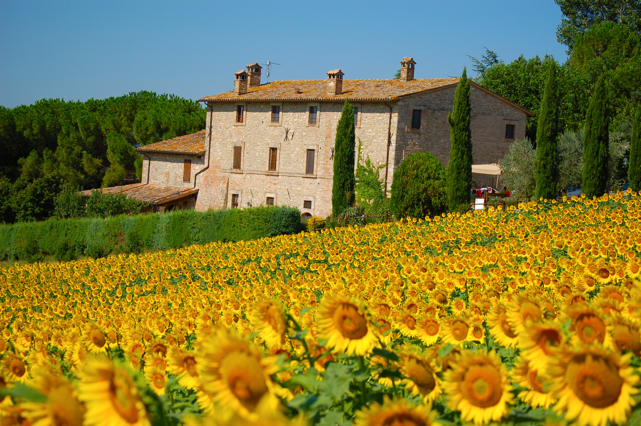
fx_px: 1468
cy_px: 213
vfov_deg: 16.5
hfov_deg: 24.6
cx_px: 320
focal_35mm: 82
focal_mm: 55
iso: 200
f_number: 5
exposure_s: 1/1600
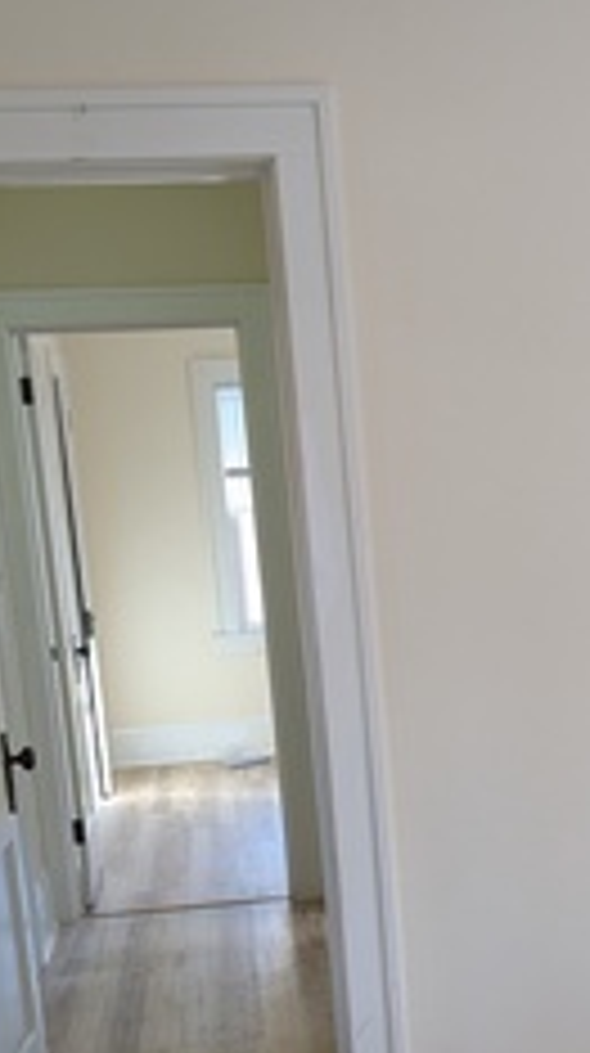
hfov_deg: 20.9
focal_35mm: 56
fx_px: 1563
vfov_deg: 36.2
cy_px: 814
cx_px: 540
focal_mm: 6.9
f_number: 1.68
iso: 213
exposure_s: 1/120
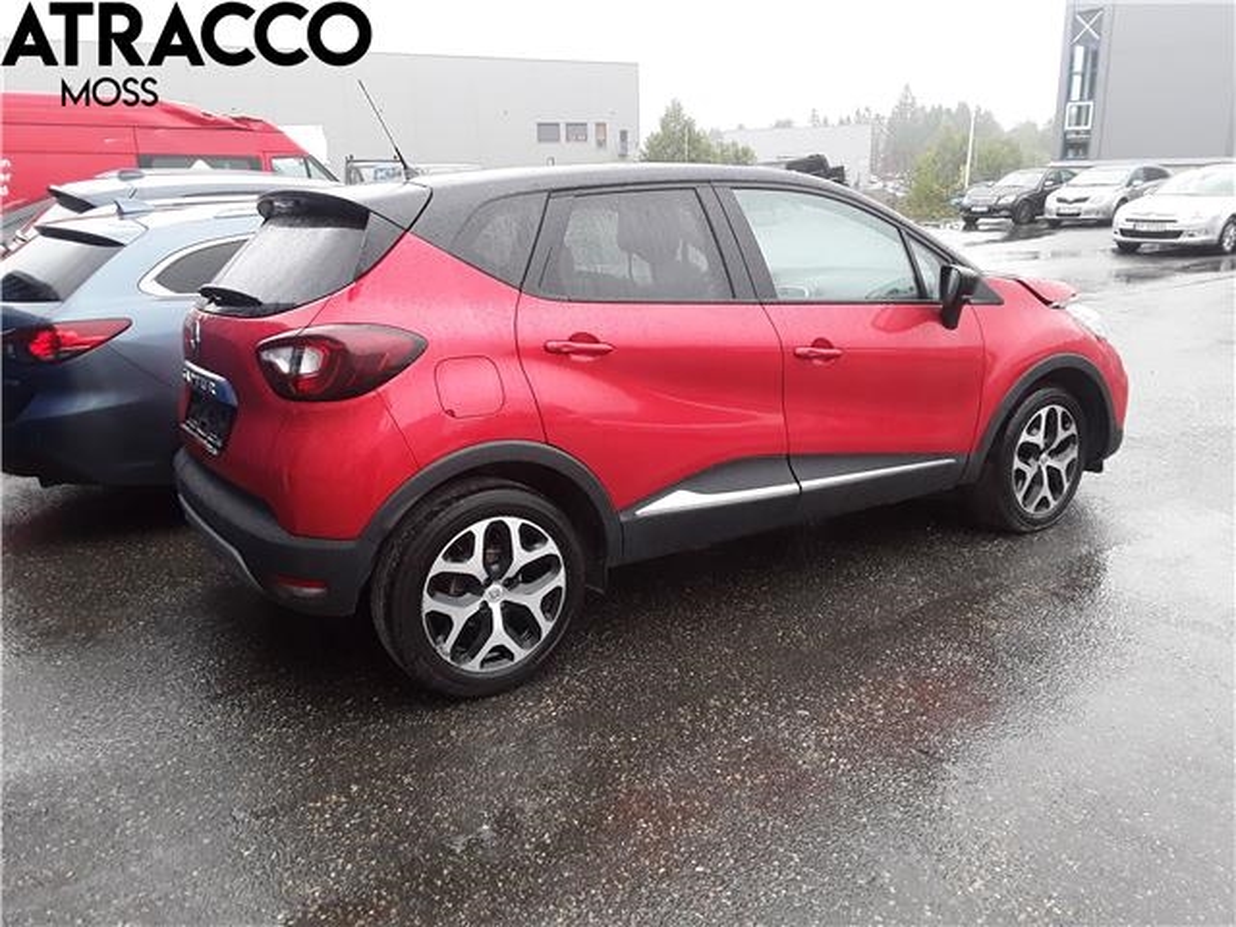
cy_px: 464
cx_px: 618
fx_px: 1000
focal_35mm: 28
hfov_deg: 63.4
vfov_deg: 49.7
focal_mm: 2.91
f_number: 1.9
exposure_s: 1/50
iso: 64
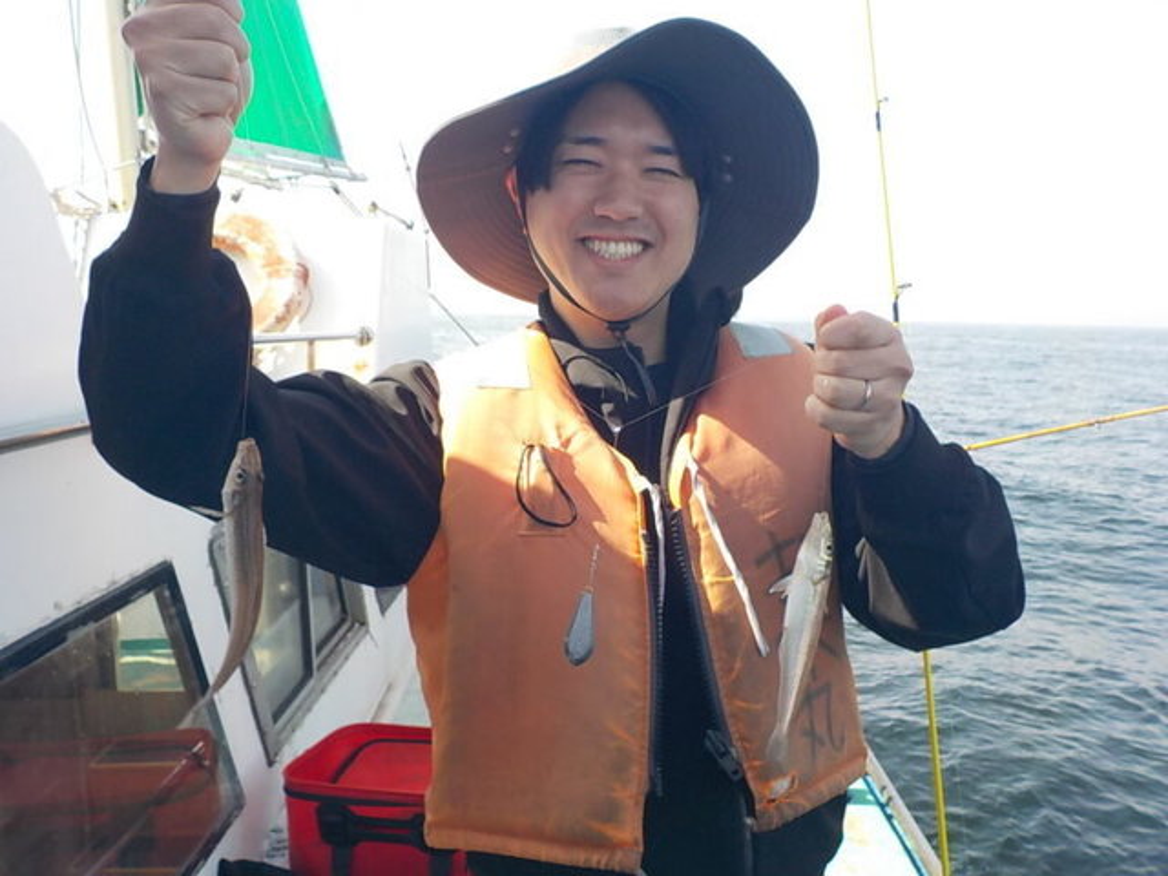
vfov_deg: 46.8
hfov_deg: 60.0
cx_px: 584
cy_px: 438
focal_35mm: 30
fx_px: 1012
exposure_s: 1/400
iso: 125
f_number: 3.3
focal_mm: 4.1
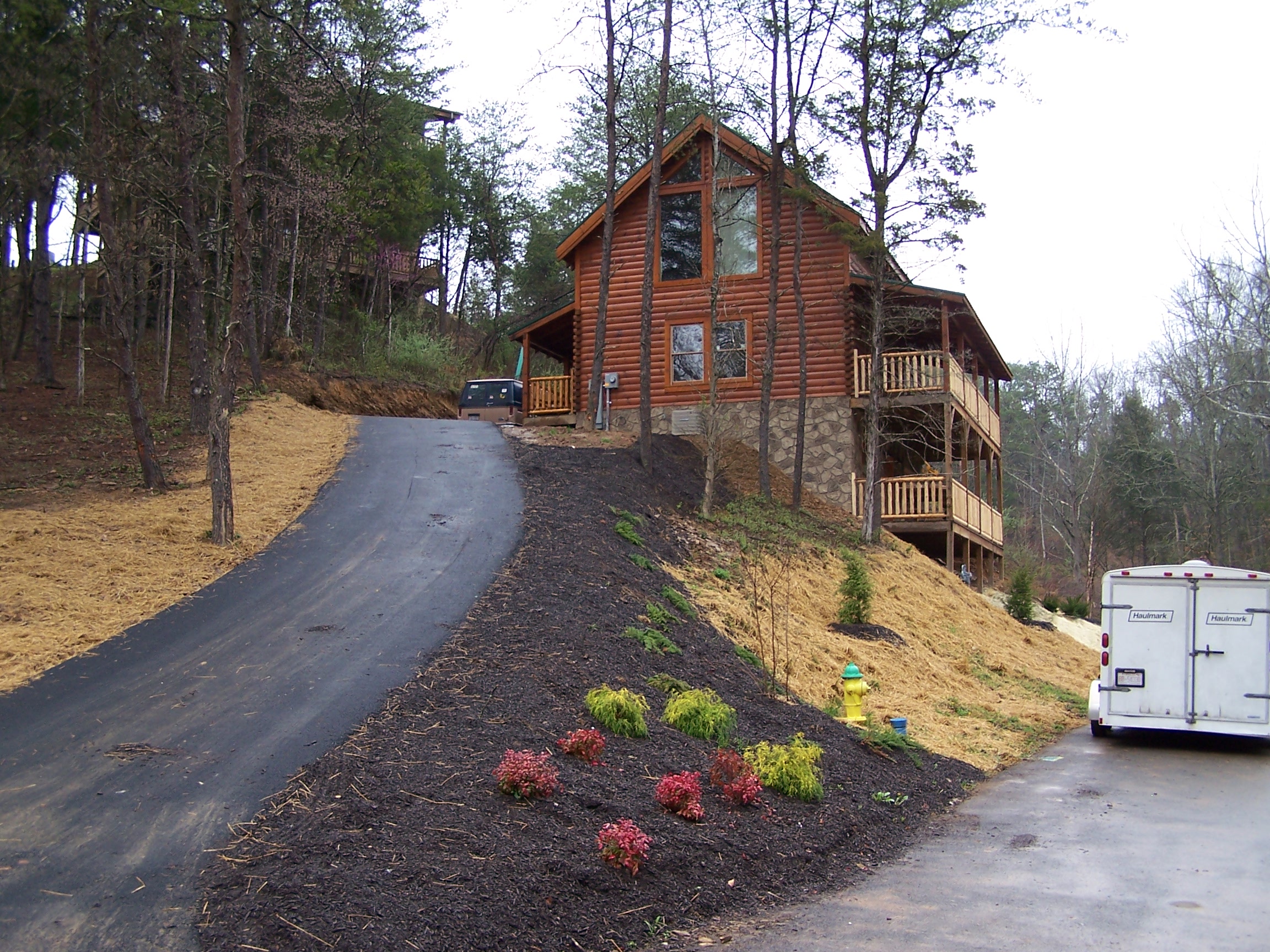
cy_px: 476
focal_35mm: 38
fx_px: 1394
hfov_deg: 49.0
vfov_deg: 37.7
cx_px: 635
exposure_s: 1/60
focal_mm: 6.3
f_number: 2.8
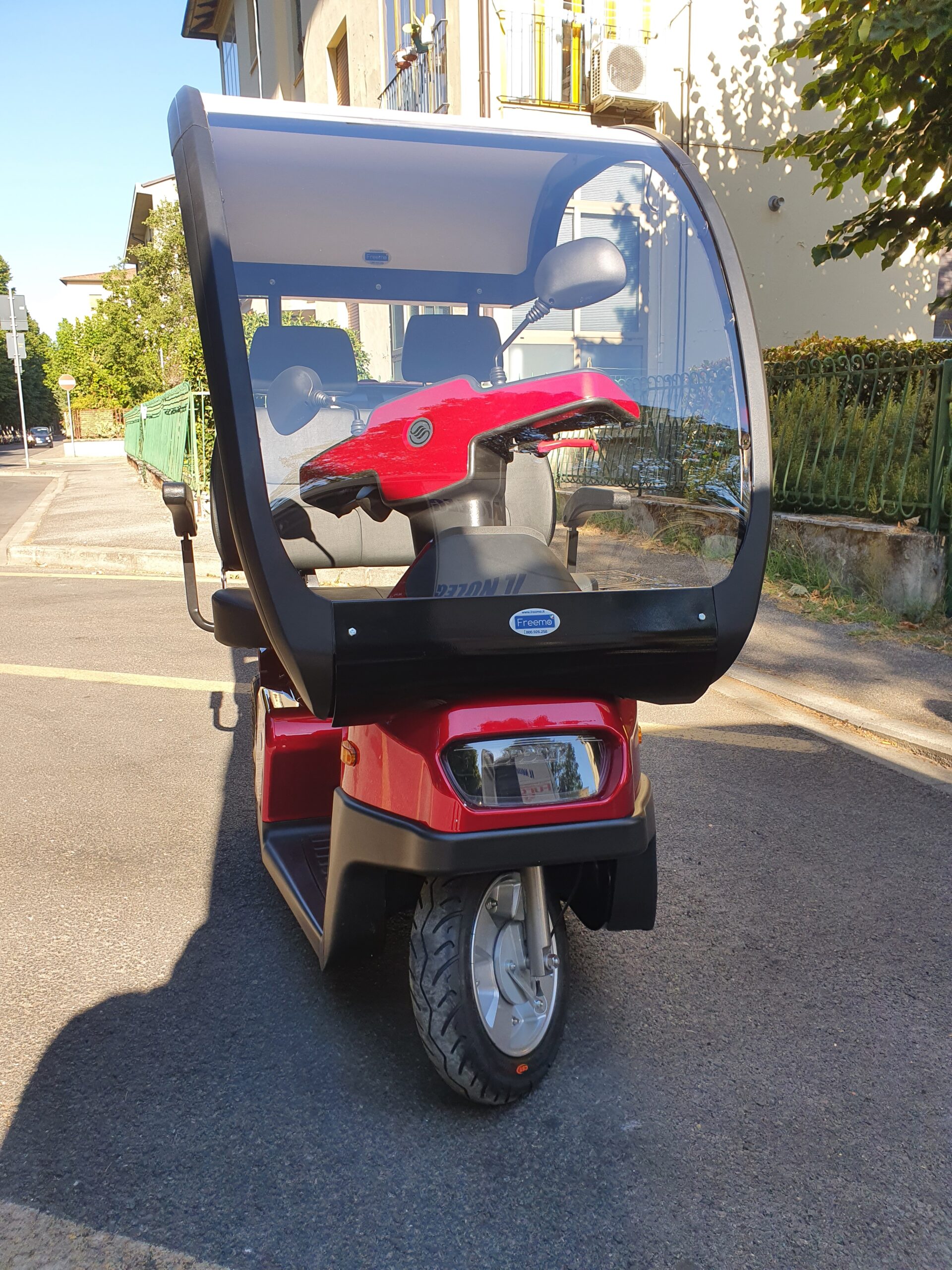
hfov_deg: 53.1
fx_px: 953
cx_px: 476
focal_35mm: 26
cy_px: 635
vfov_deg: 67.3
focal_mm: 4.3
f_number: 2.4
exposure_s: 1/499
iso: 50
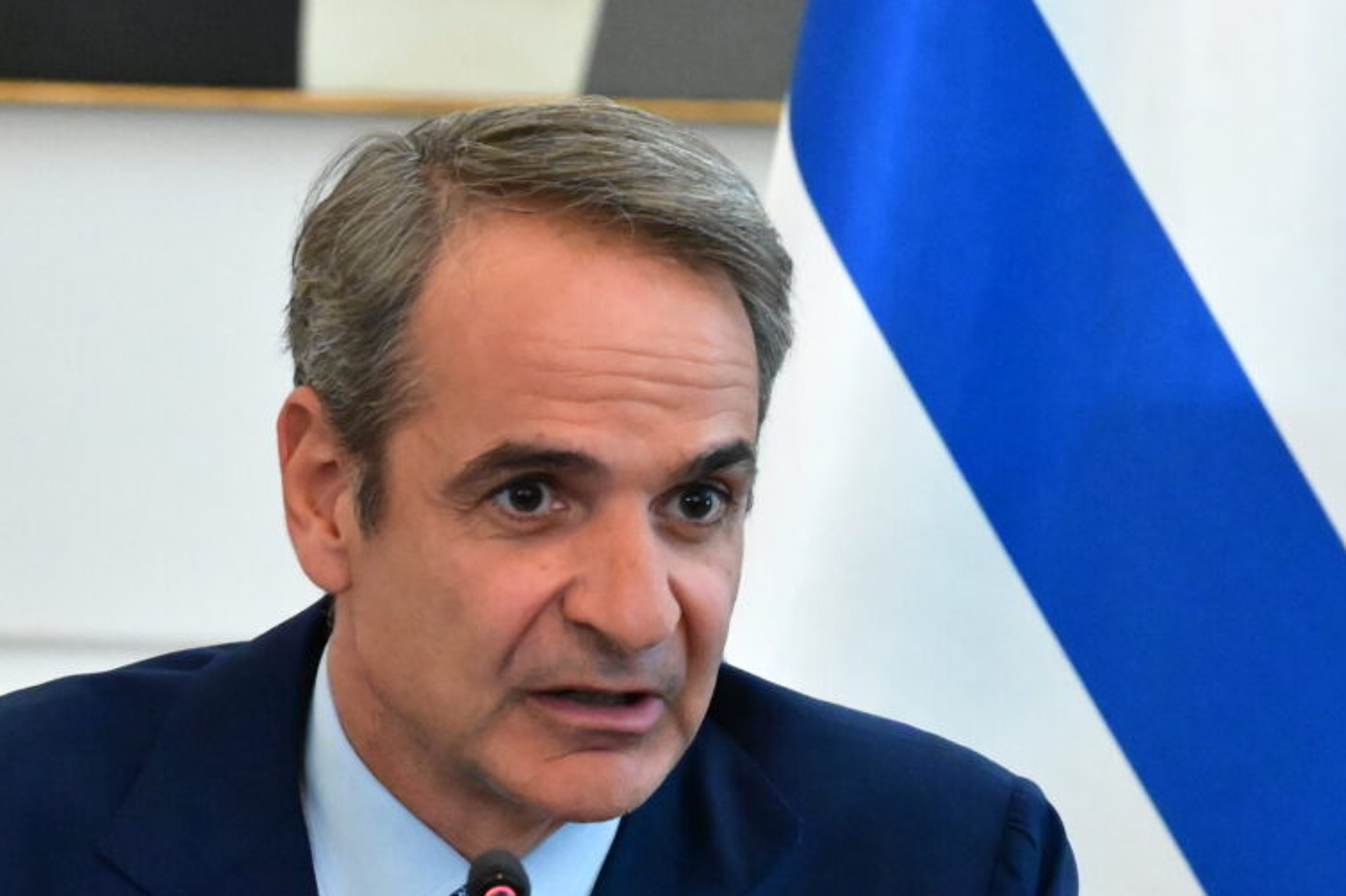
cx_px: 1063
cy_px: 721
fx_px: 21380
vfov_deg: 2.4
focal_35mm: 572
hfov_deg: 3.6
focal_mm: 200
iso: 8000
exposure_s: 1/500
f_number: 5
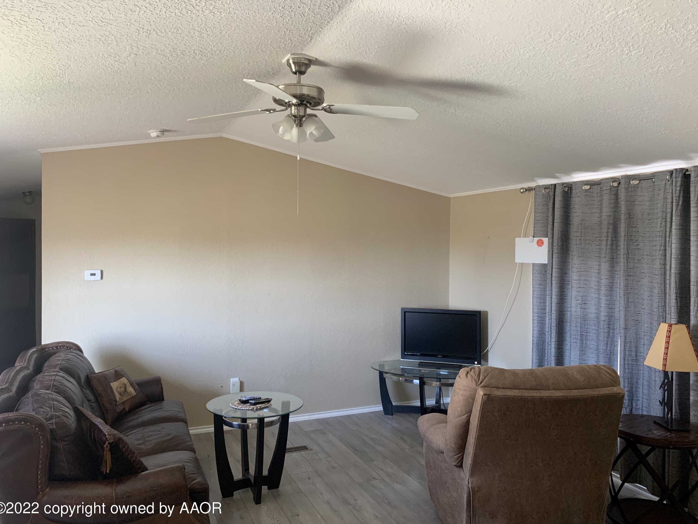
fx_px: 544
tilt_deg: -2.1
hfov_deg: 65.3
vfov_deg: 51.4
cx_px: 355
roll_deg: -0.8
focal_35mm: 27
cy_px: 261
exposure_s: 1/62
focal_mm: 4.25
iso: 100
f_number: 1.8
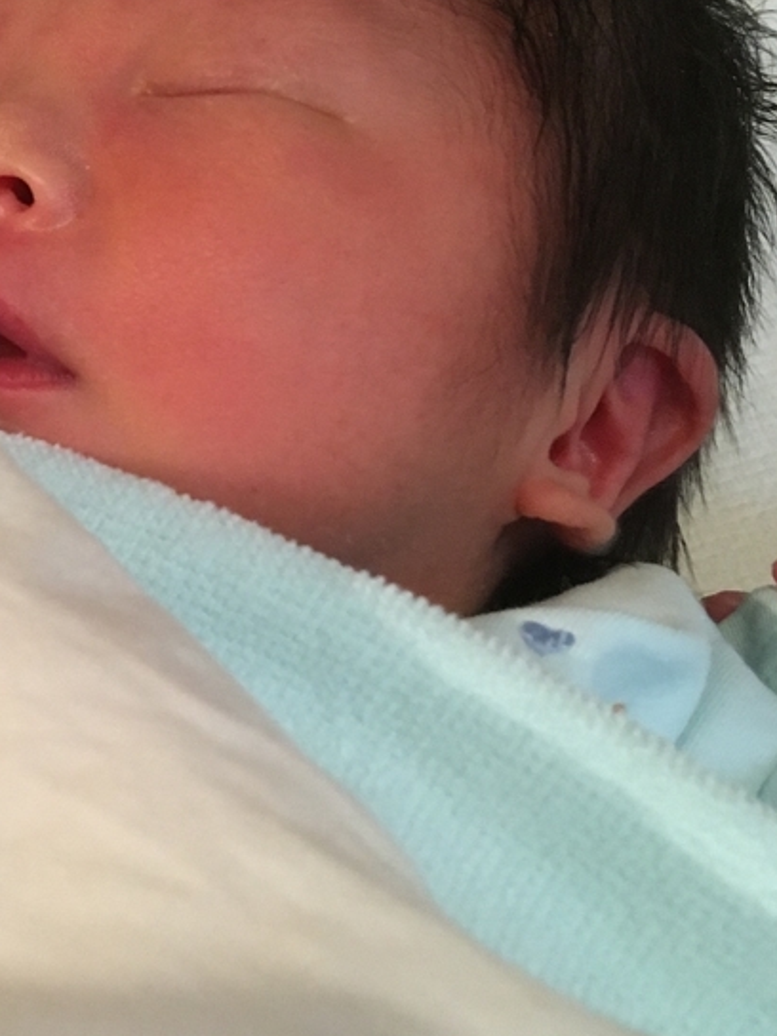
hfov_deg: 21.9
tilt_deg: -54.2
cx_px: -51
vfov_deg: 30.2
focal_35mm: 64
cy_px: 440
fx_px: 1915
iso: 200
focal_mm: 4.15
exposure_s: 1/24
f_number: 2.2
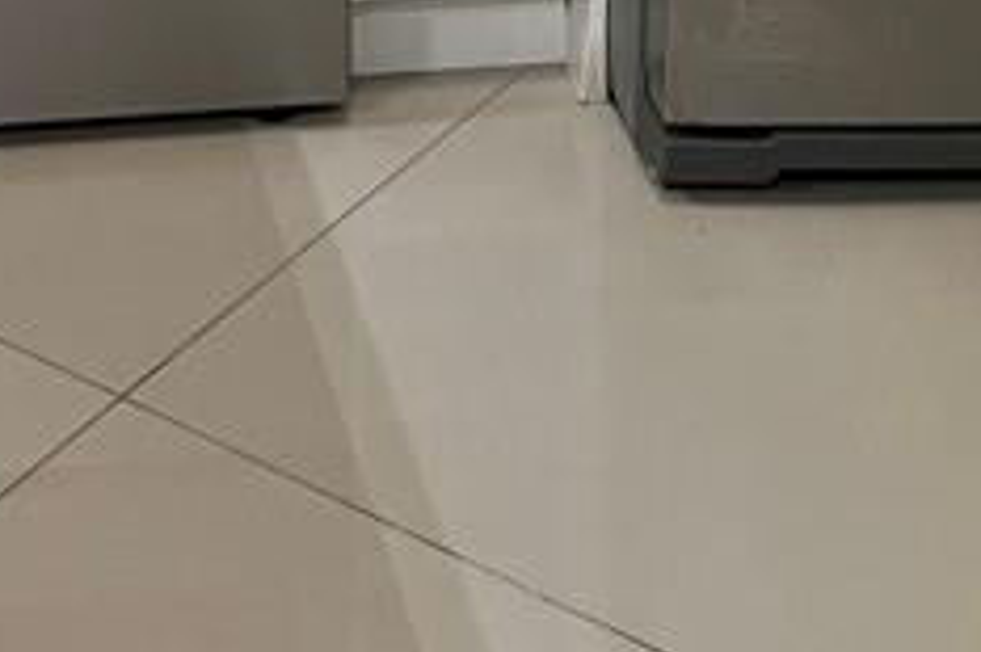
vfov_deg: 9.7
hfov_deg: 16.9
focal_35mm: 119
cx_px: 38
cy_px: -1094
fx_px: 3240
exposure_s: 1/60
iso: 250
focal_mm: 5.7
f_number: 1.5
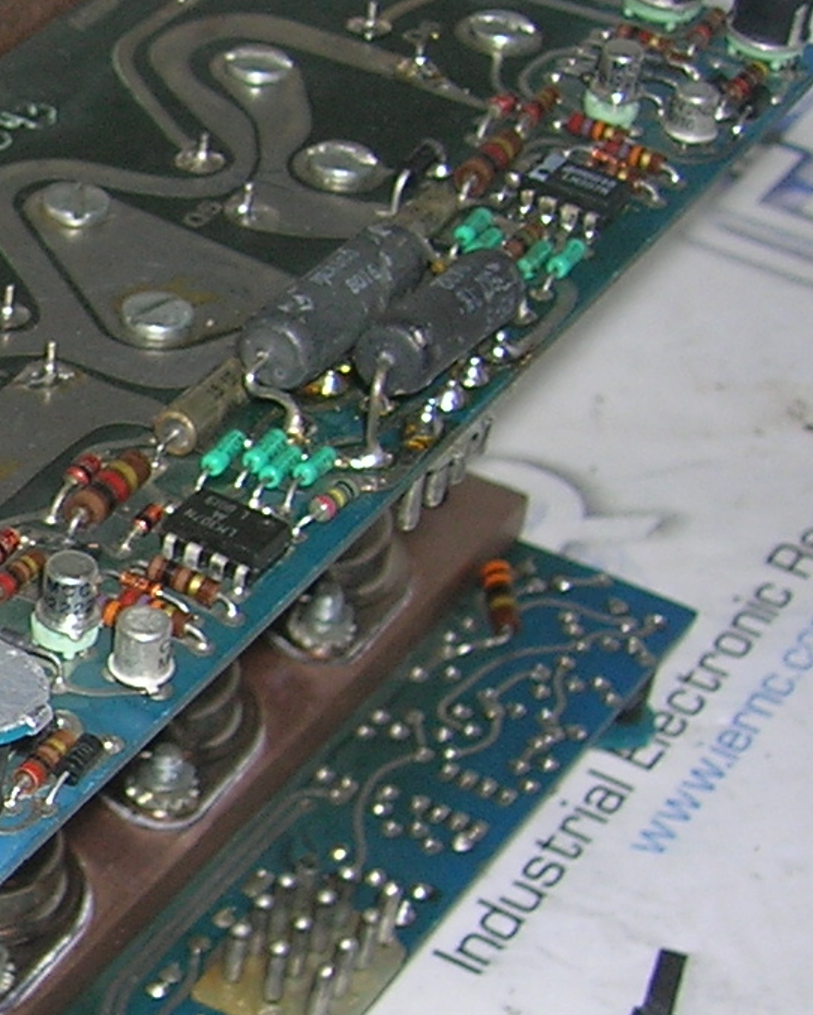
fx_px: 3367
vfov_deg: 17.1
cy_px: 594
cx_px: -555
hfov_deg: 12.8
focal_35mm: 112
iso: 50
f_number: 2.9
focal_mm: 5.7
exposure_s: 1/60.1
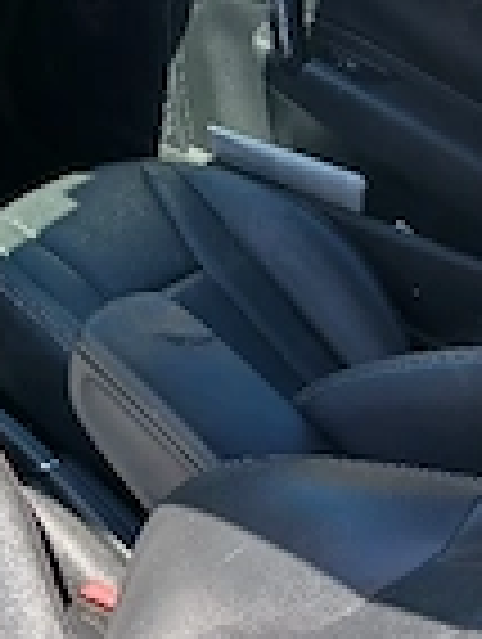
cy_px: 306
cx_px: -113
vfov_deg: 26.6
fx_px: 1351
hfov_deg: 19.0
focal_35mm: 73
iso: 20
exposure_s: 1/109
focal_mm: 3.98
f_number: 1.8
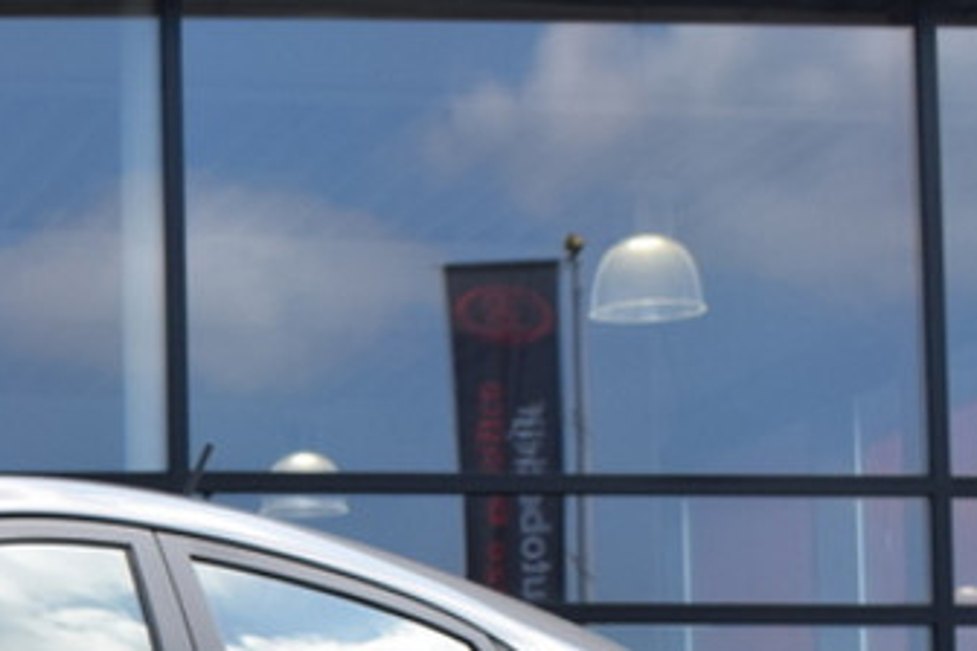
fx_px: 4236
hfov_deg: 12.1
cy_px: 862
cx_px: -782
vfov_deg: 8.7
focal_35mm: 156
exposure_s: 1/250
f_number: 8
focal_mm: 25
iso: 200
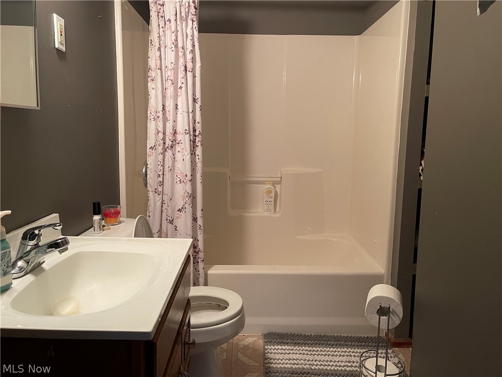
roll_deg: -0.9
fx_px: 363
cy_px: 188
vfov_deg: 54.9
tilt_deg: -8.0
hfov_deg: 69.4
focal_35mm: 25
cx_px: 251
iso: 400
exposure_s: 1/60
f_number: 1.6
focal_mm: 5.1
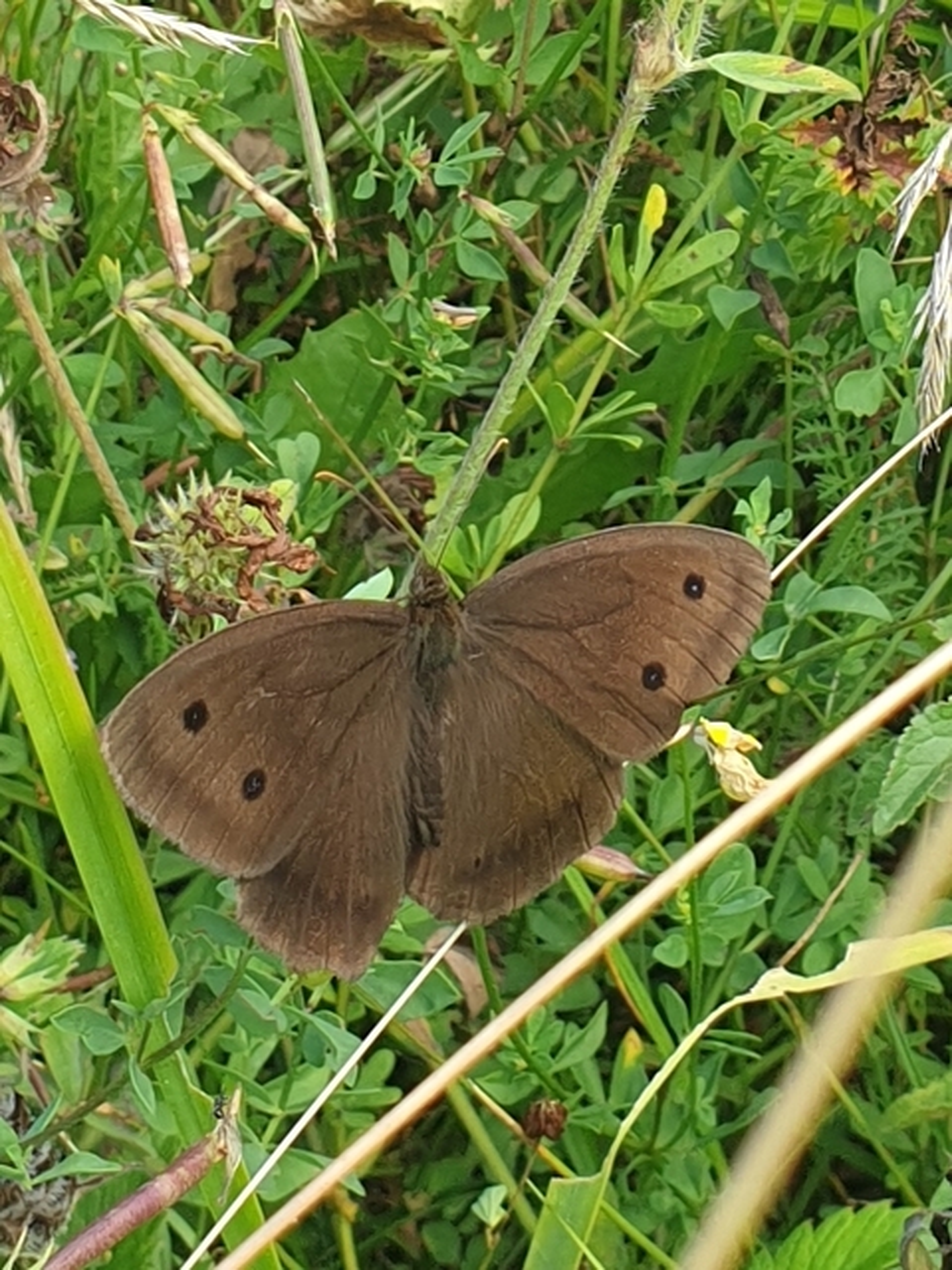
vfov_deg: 67.3
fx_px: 953
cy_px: 635
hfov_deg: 53.1
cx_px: 476
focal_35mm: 26
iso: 50
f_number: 2.4
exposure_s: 1/152
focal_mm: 4.3
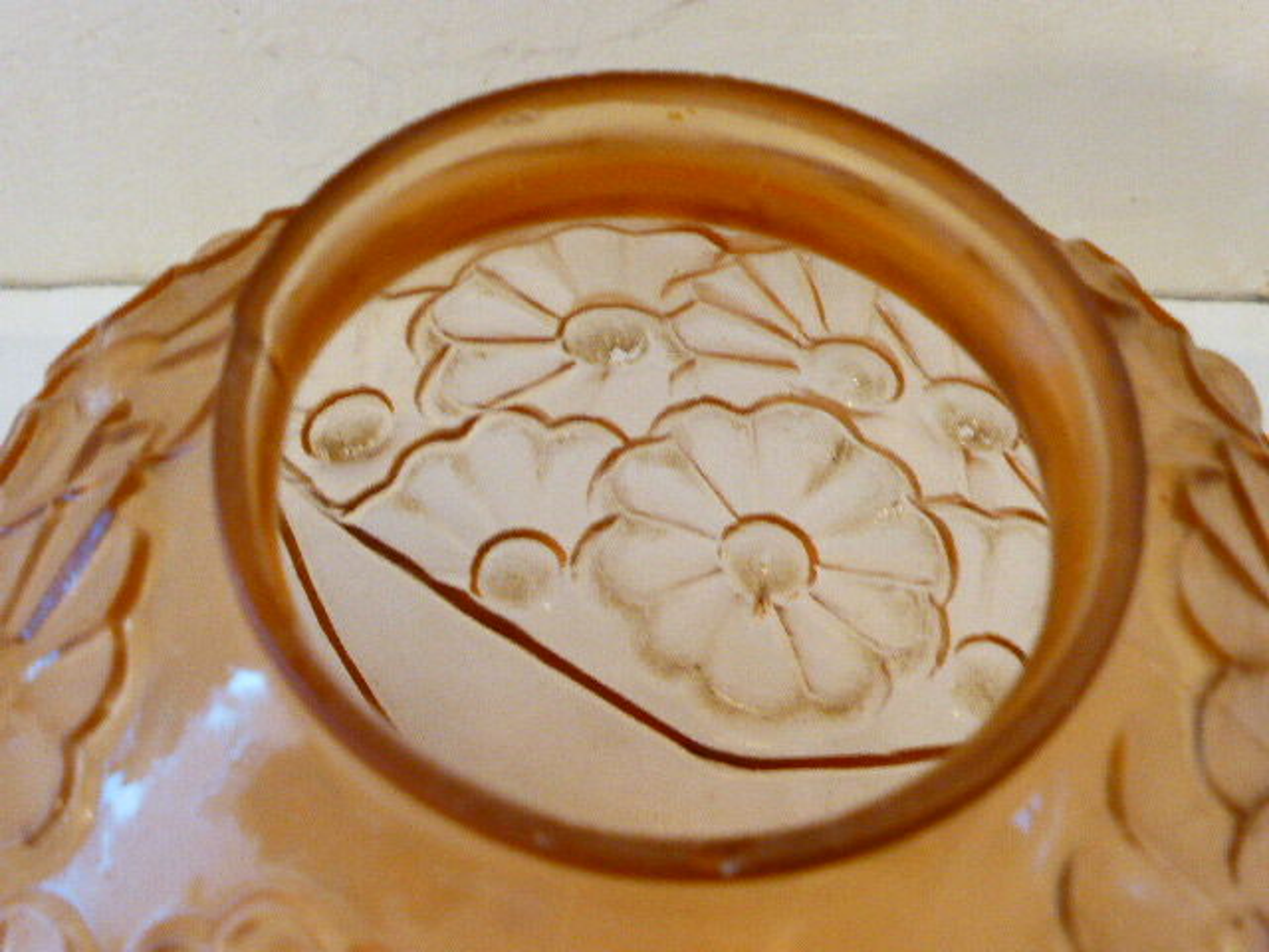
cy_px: 476
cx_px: 634
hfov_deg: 16.1
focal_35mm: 122
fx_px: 4472
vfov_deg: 12.1
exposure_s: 1/8
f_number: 5.4
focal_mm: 21.8
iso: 400
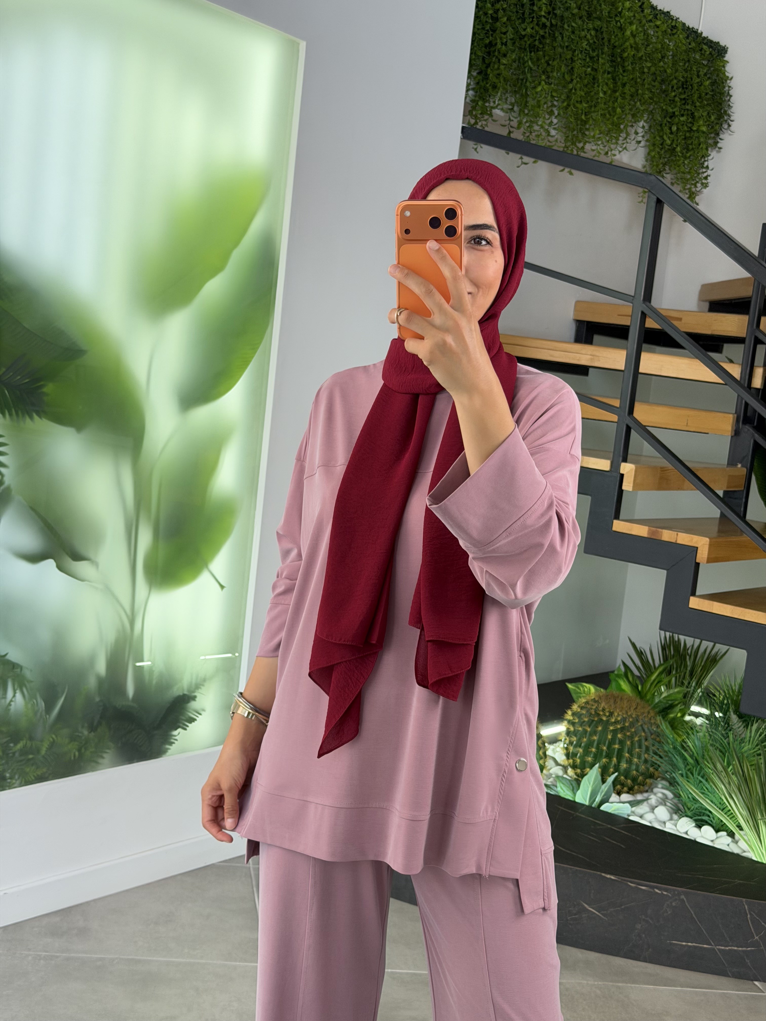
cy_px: 510
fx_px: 1416
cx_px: 383
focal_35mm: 48
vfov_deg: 39.7
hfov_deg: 30.3
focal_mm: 6.76
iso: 100
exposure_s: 1/195
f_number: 1.78
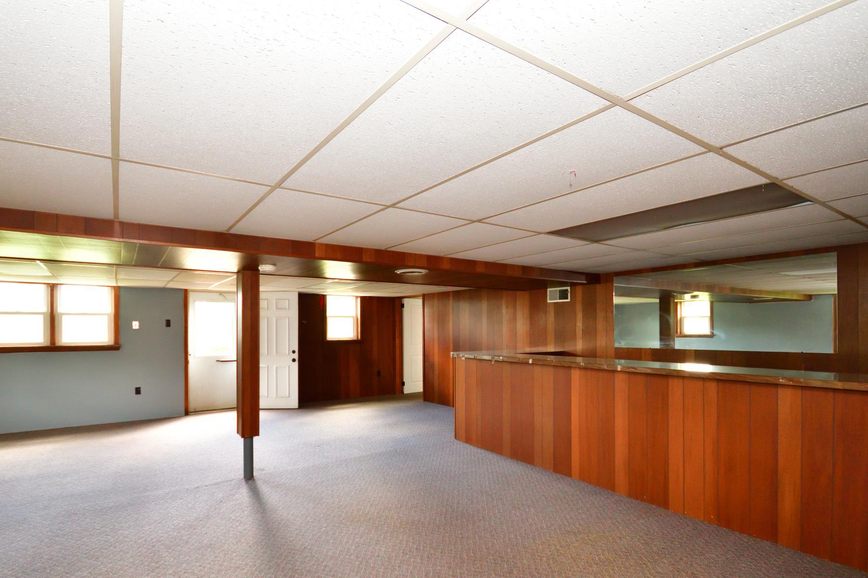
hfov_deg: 93.0
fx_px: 410
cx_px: 392
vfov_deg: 70.1
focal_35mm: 17
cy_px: 327
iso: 2000
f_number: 5
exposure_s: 1/60
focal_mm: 10
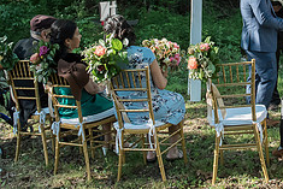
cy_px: -19
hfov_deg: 25.0
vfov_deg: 16.8
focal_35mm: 79
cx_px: 249
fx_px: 621
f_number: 4
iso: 1000
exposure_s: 1/1000
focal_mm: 29
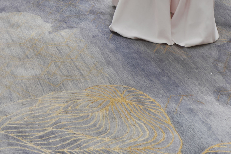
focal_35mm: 103
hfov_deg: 18.1
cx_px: -94
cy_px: -209
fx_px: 661
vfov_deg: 11.2
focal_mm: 19
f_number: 11
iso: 100
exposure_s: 1
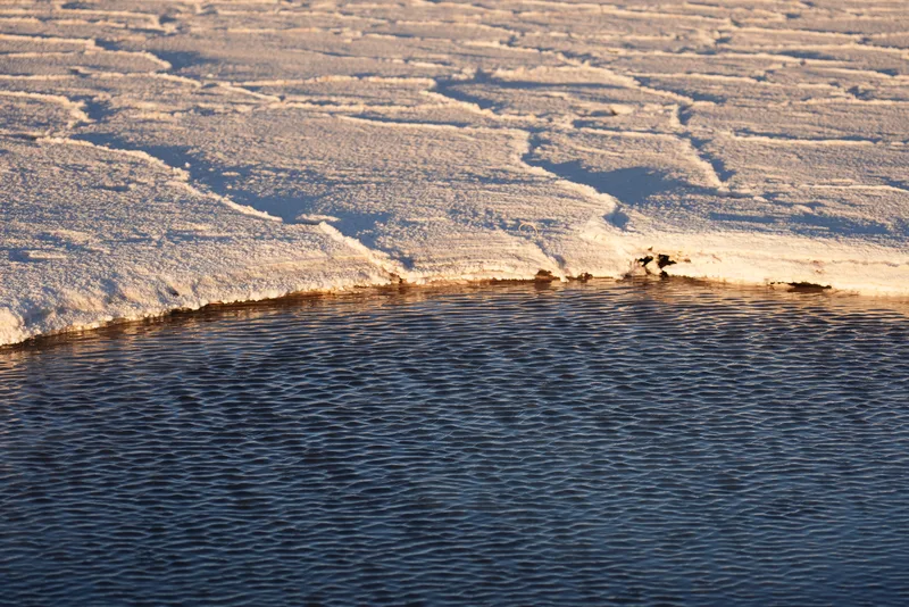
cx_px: 454
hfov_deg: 20.0
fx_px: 2576
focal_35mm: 102
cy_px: 304
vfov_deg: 13.4
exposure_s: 1/250
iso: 80
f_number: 4.5
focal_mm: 102
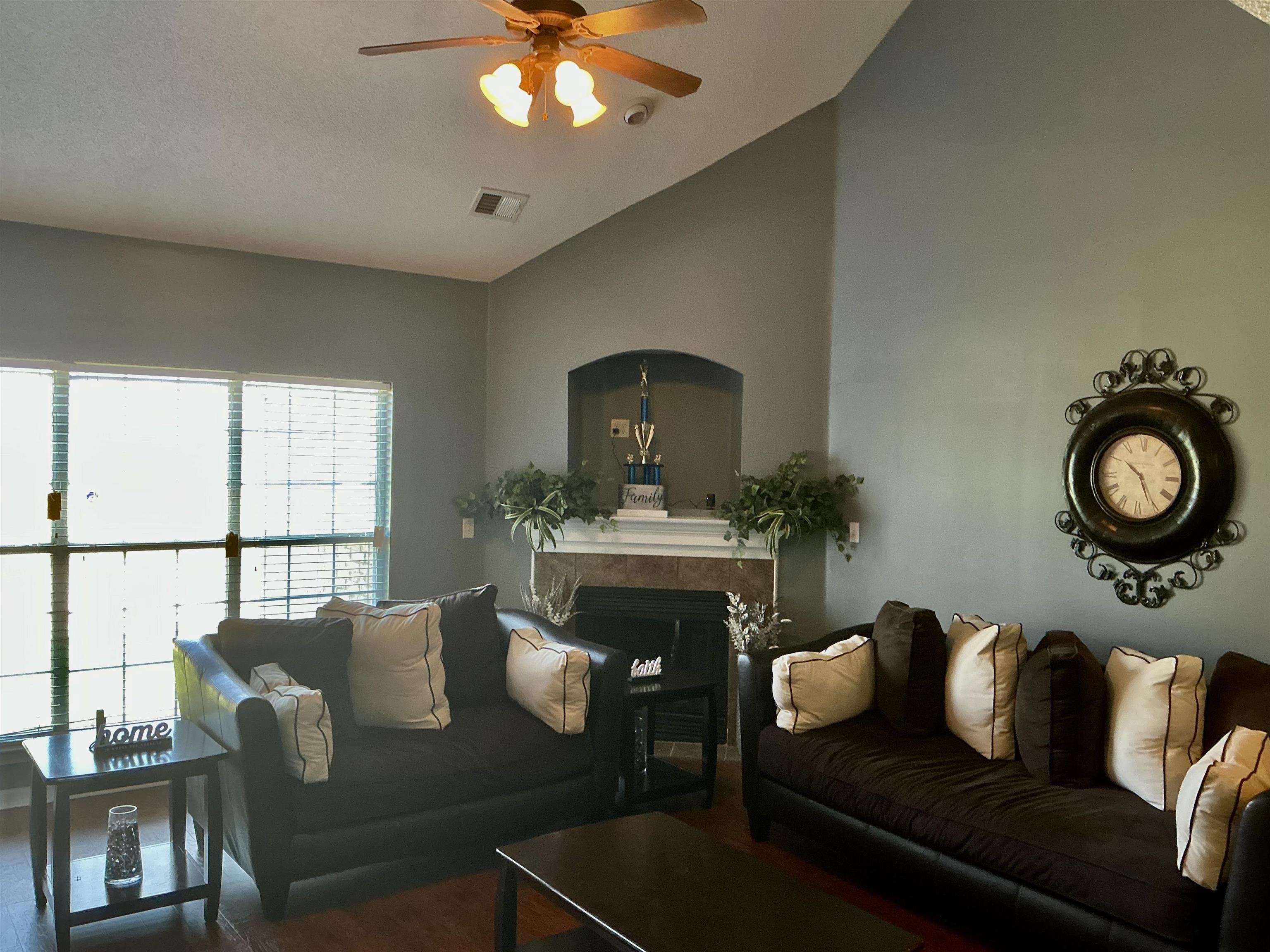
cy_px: 476
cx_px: 635
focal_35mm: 29
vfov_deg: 48.2
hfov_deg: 61.7
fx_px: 1064
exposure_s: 1/60
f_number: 1.8
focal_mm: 3
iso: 200
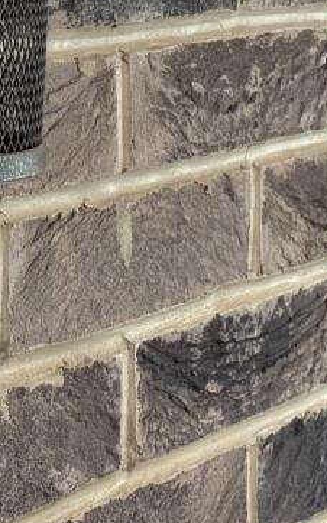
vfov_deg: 14.3
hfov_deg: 9.1
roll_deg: +0.3
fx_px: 2055
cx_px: 276
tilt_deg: -3.5
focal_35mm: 144
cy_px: 7
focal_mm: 6.76
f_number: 1.78
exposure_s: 1/50
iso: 160
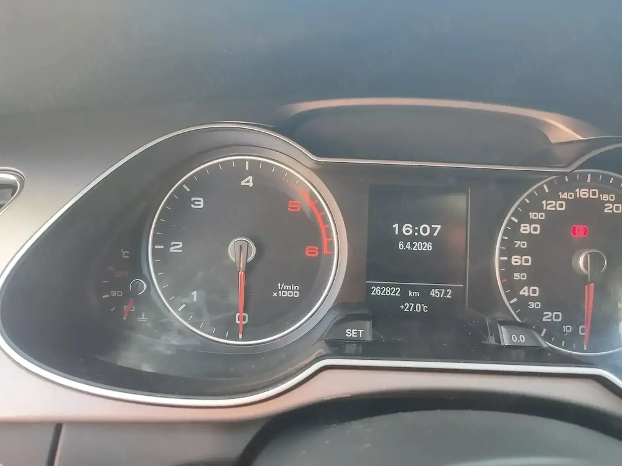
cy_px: 233
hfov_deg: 69.4
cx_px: 311
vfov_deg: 54.9
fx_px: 449
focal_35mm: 25
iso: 109
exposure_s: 1/33
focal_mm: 6.04
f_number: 1.9
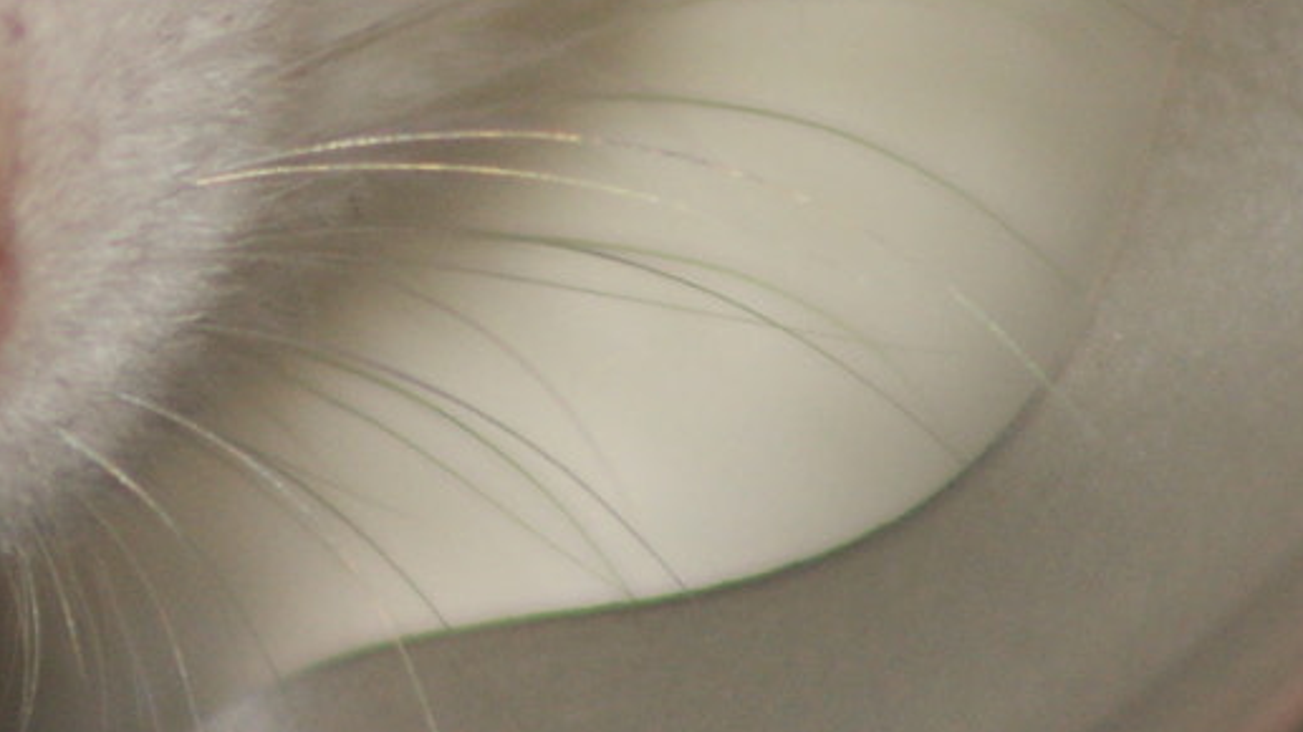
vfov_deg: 0.6
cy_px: -342
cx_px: 15
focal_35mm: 1873
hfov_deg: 1.2
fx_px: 64699
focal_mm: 300
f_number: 5.6
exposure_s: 1/125
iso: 400
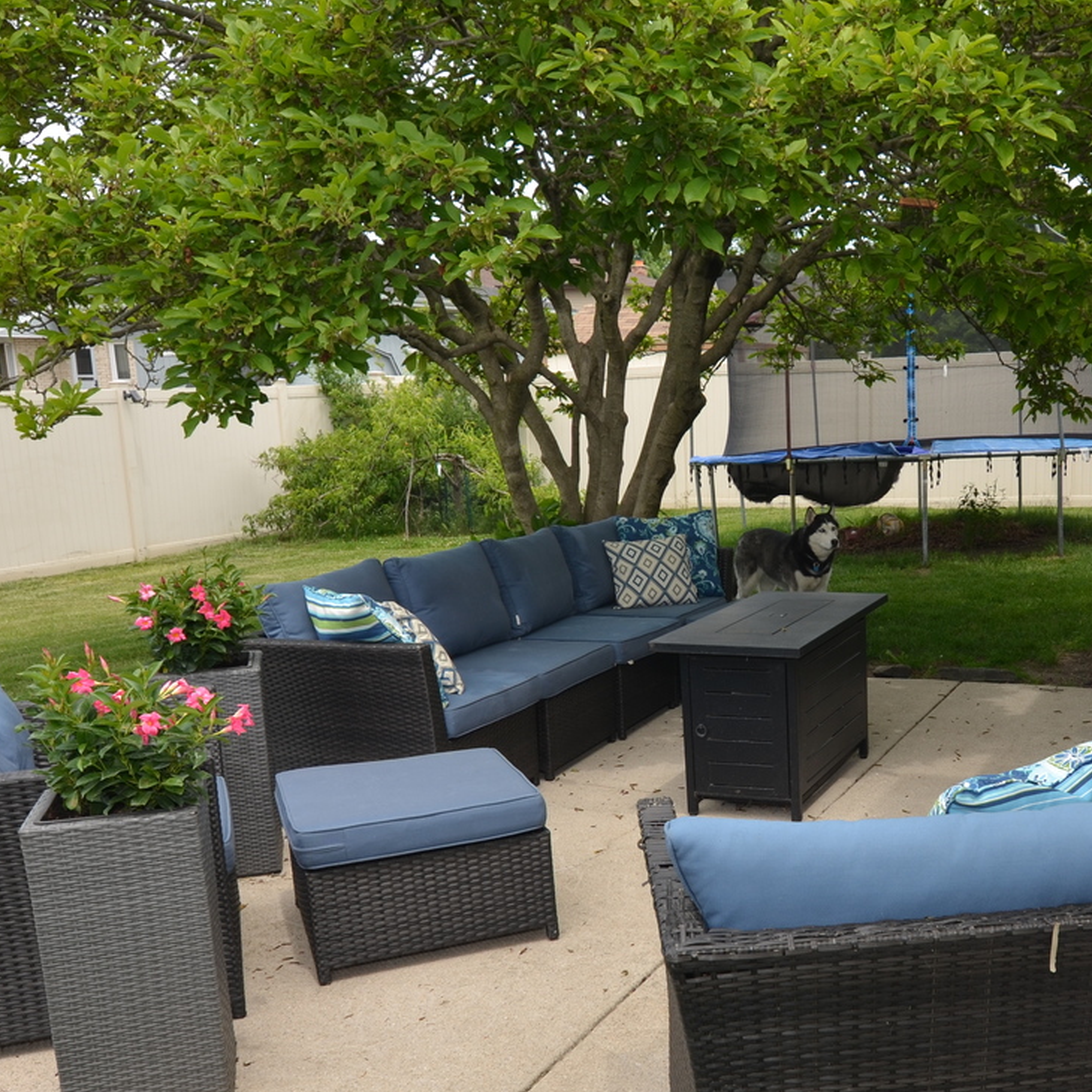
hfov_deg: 43.6
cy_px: 687
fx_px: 1319
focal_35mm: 37
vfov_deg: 44.6
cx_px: 818
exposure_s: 1/200
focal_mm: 13
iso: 100
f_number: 7.1
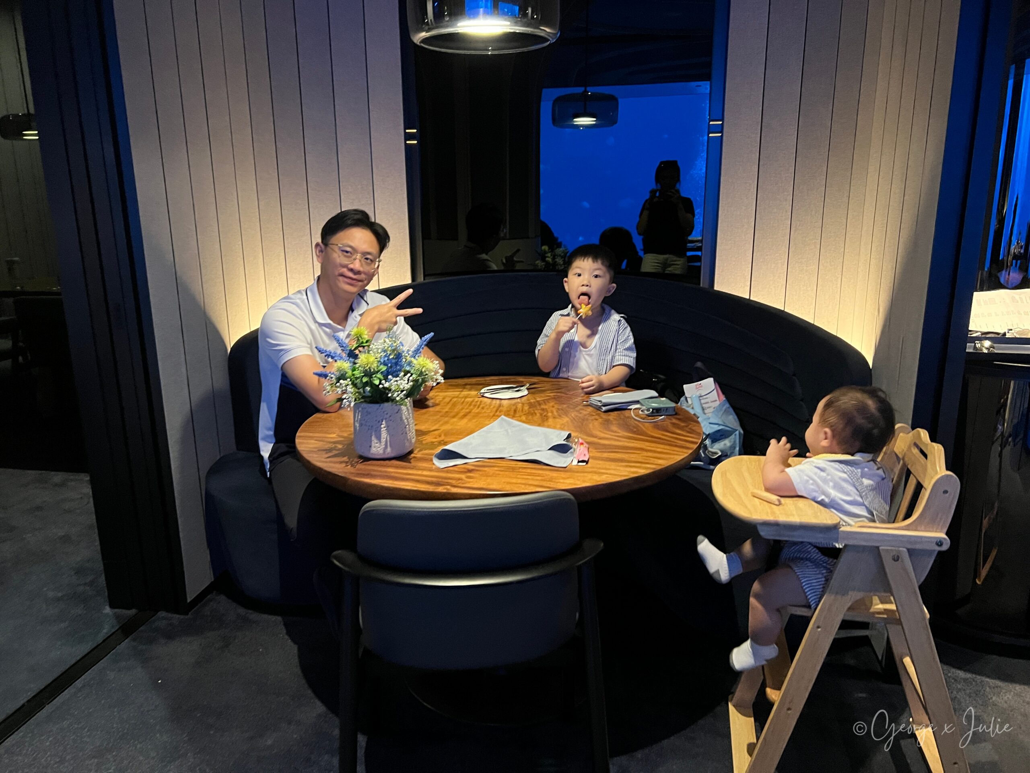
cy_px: 386
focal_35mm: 26
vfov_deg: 53.1
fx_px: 774
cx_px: 515
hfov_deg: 67.3
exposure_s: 1/39
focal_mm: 5.7
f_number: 1.5
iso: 640
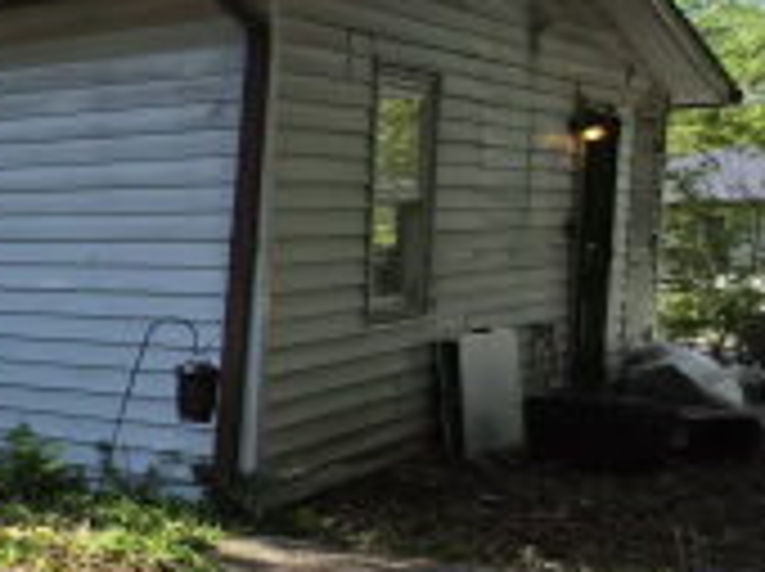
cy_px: 324
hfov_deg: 20.1
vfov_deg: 28.5
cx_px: -727
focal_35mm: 51
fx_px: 1125
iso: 25
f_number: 2.2
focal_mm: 1.7
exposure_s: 1/864
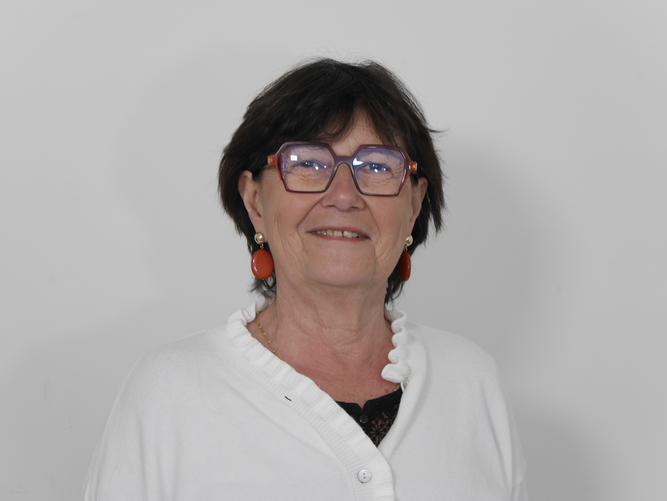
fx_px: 1542
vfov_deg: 18.4
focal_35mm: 80
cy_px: 250
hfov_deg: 24.4
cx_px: 334
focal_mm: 40
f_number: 4.7
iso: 800
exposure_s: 1/125
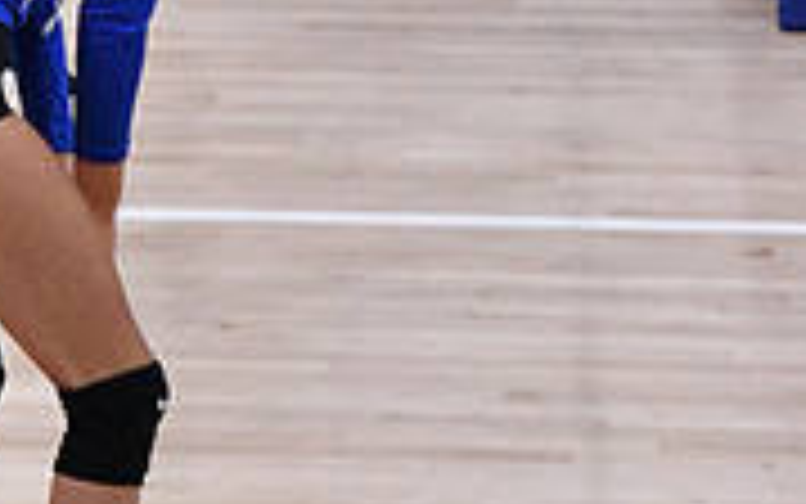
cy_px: -716
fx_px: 15205
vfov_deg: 1.9
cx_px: 155
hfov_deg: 3.0
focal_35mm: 692
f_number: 3.2
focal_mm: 140
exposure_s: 1/1250
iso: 6400
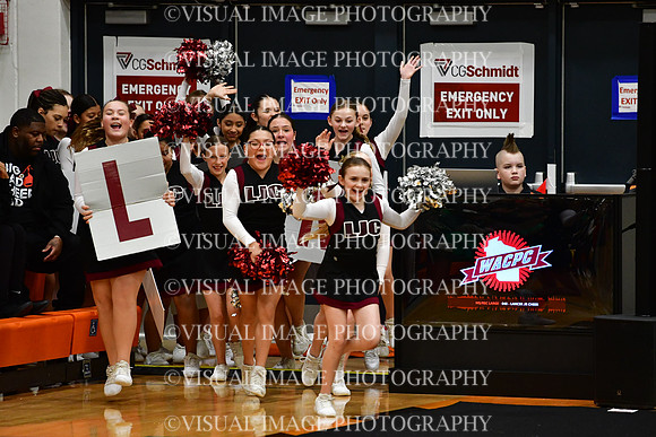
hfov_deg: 7.4
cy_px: 218
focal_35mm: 277
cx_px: 328
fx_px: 5048
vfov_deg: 5.0
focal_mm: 185
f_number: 2.8
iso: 4000
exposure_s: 1/800
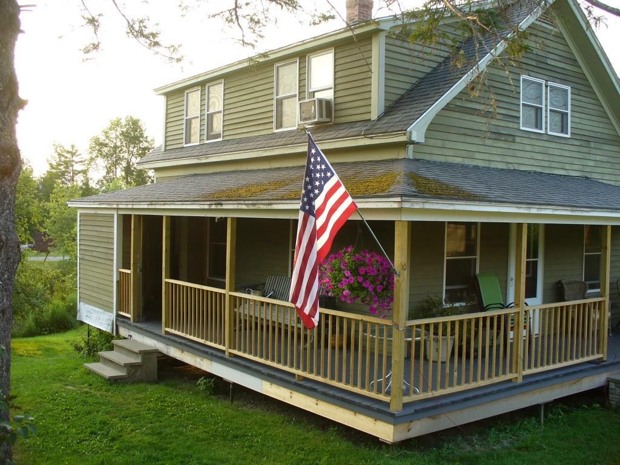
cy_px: 232
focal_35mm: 37
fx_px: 663
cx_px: 310
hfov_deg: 50.1
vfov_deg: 38.7
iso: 80
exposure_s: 1/80
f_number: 2.8
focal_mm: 6.1
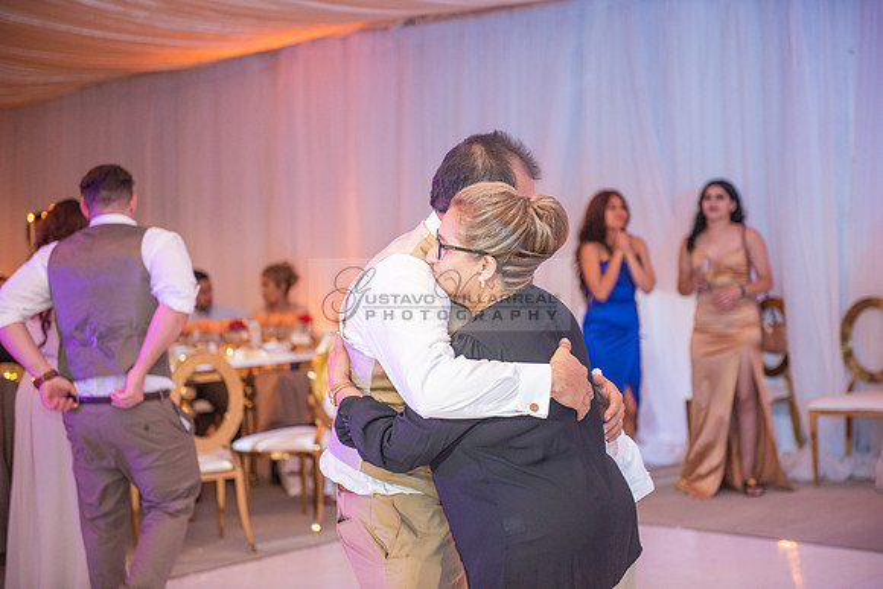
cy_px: 294
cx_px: 442
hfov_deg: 28.8
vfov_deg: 19.5
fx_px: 1717
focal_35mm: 70
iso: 1000
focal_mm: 70
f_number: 2.8
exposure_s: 1/160
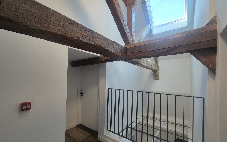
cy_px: 78
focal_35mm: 14
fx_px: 87
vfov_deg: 78.4
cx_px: 113
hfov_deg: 105.3
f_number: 2.2
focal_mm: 2.2
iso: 160
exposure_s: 1/50
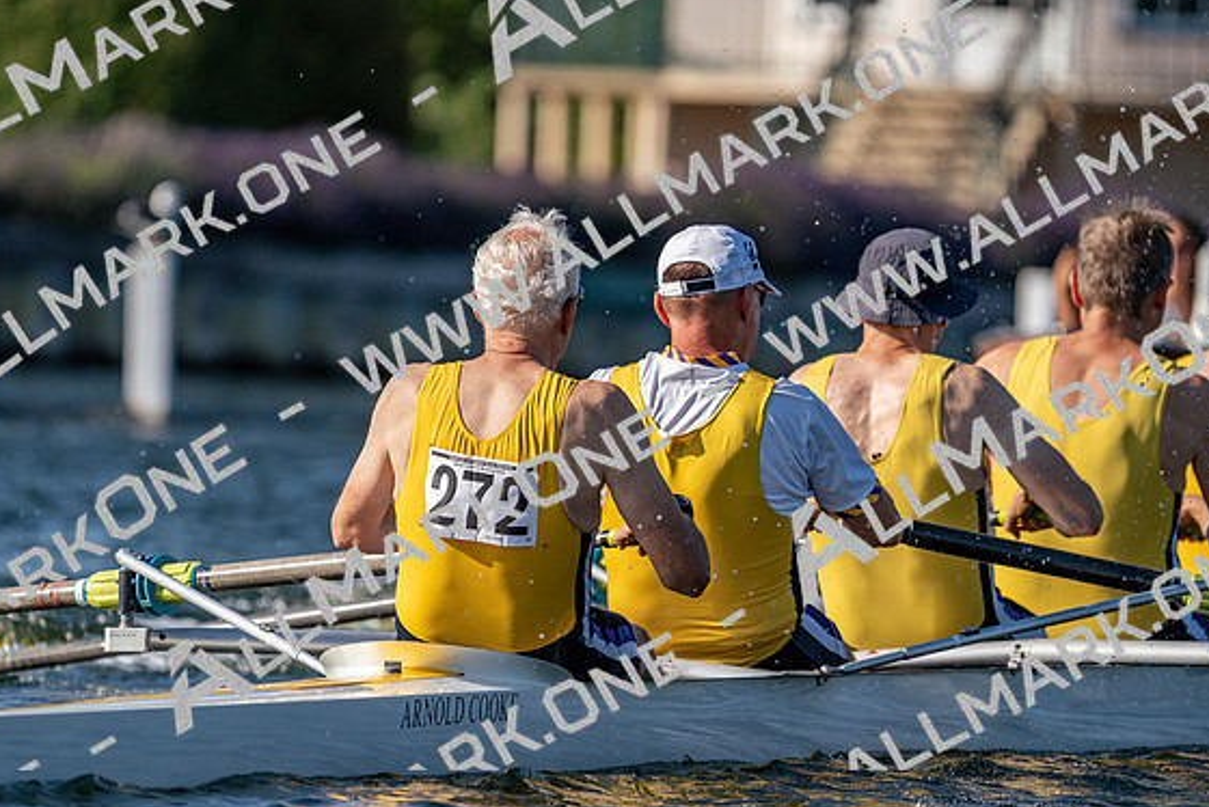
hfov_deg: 4.5
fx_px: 15456
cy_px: 400
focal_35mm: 460
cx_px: 607
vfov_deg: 3.0
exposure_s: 1/1600
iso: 250
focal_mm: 444
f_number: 6.3
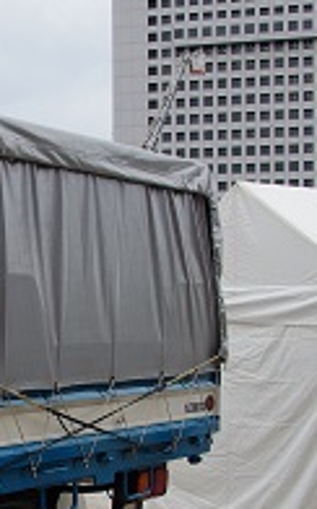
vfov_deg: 24.0
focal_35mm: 86
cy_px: 330
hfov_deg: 14.3
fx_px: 1192
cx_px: -130
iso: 200
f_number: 8
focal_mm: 22
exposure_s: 1/320
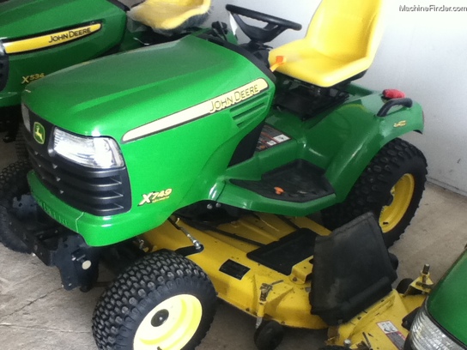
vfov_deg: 44.2
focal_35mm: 32
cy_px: 175
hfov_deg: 56.8
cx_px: 234
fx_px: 432
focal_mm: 3.85
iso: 160
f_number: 2.4
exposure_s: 1/30
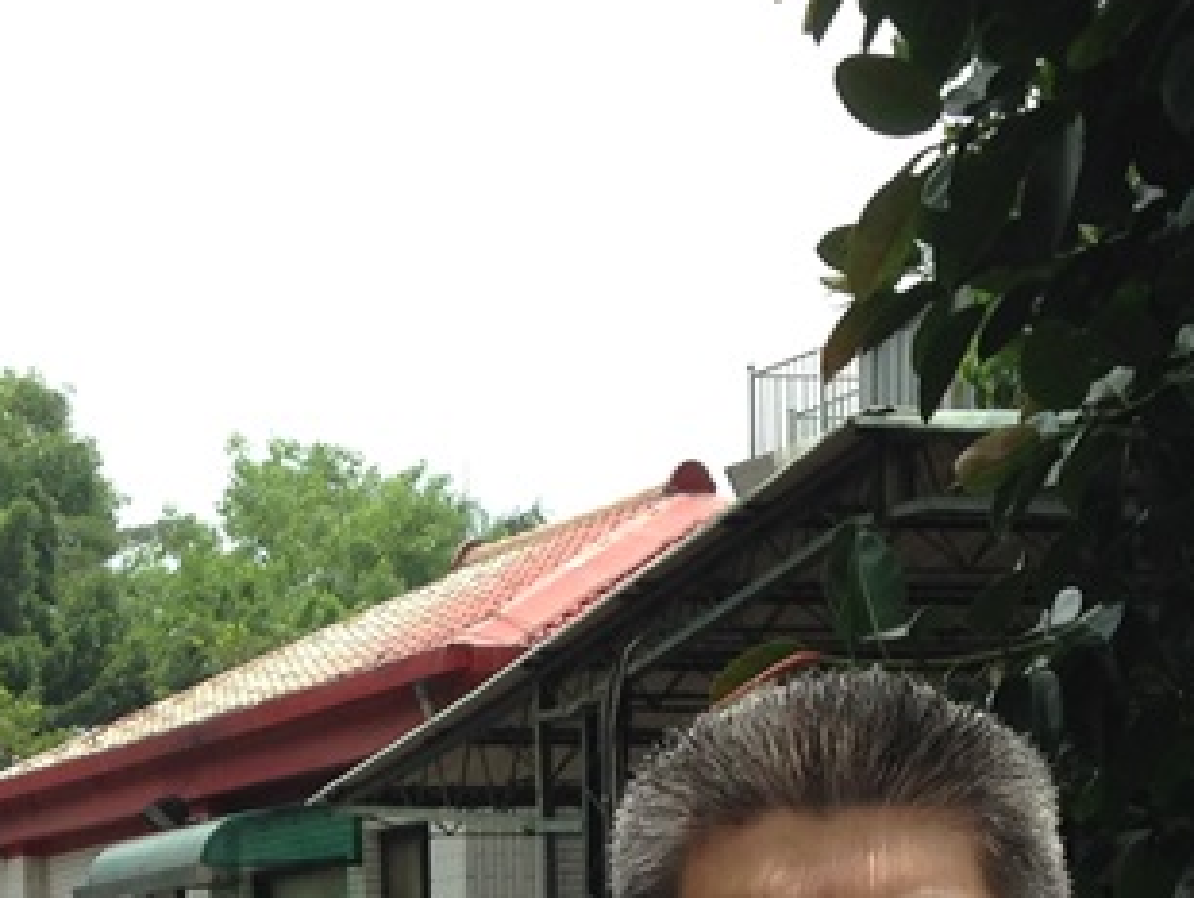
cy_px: 1399
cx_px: 266
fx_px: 3763
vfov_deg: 12.8
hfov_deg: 17.9
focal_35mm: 109
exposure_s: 1/763
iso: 50
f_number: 2.4
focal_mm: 4.12
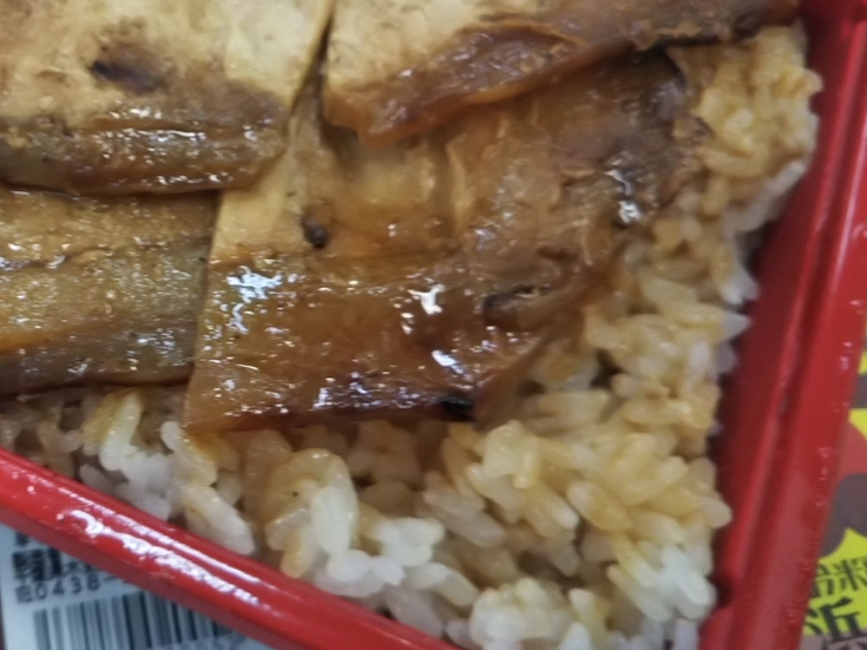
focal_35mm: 49
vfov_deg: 29.2
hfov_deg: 37.5
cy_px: 158
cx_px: 171
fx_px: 1227
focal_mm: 4
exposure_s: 1/30
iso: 64
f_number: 2.2
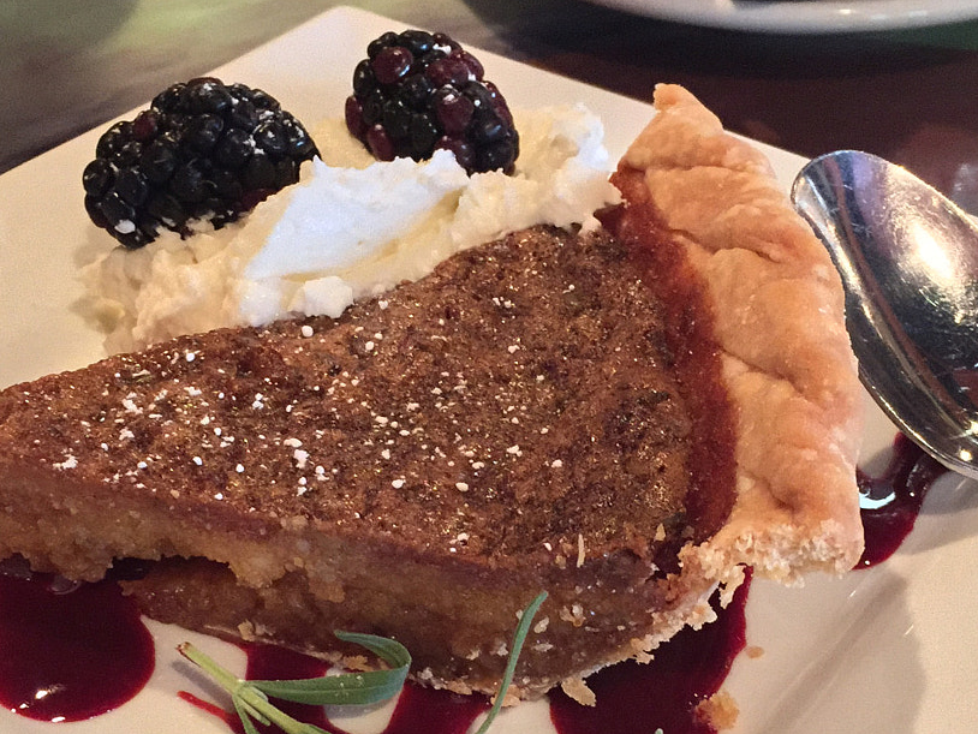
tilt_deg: -41.0
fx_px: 1611
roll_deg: +1.4
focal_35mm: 57
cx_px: 519
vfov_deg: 25.4
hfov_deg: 33.8
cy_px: 545
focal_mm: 4.15
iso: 400
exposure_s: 1/15
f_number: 2.2
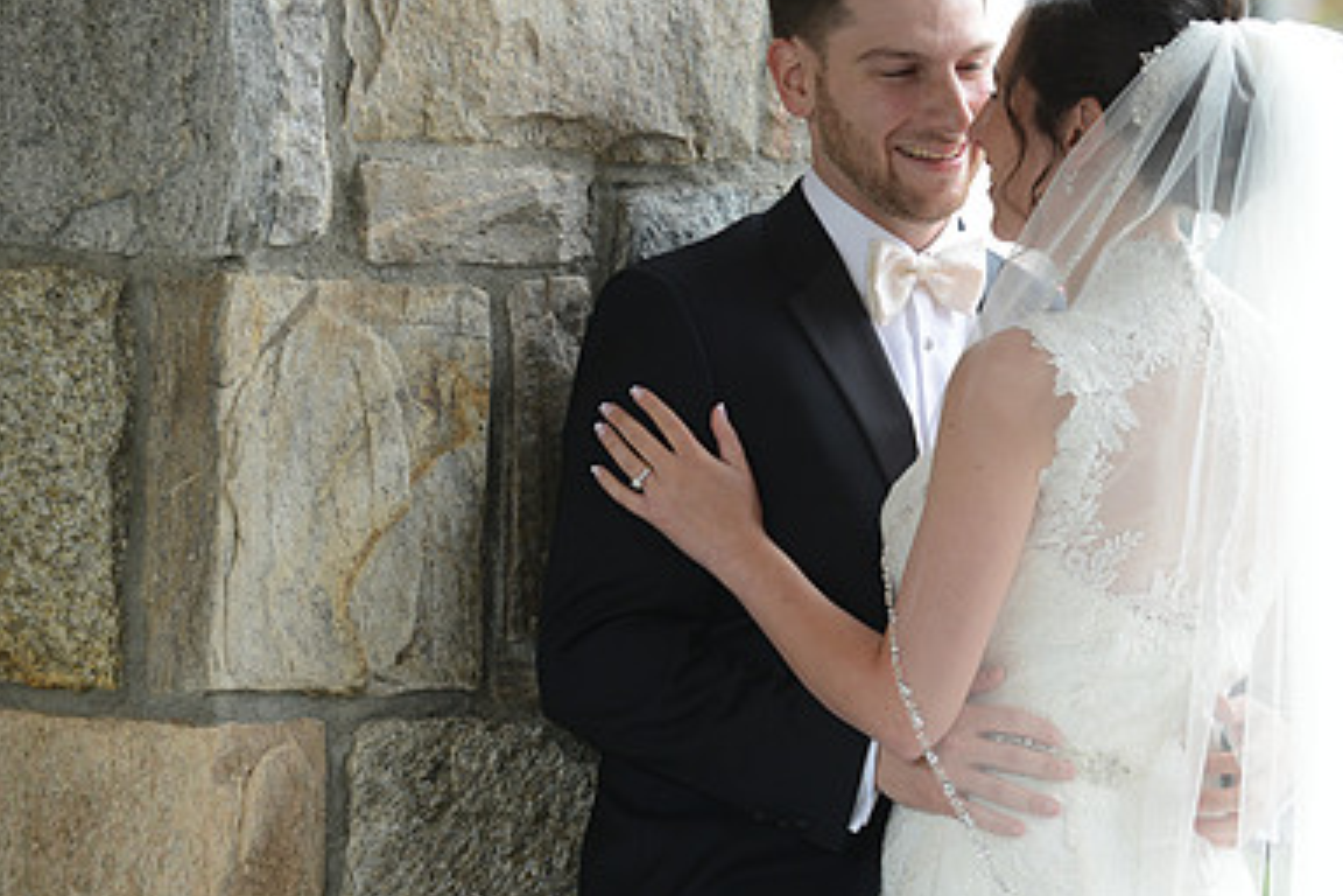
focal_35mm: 302
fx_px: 11265
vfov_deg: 4.6
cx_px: 920
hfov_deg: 6.8
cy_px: 331
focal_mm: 200
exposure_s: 1/200
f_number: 6.3
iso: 500
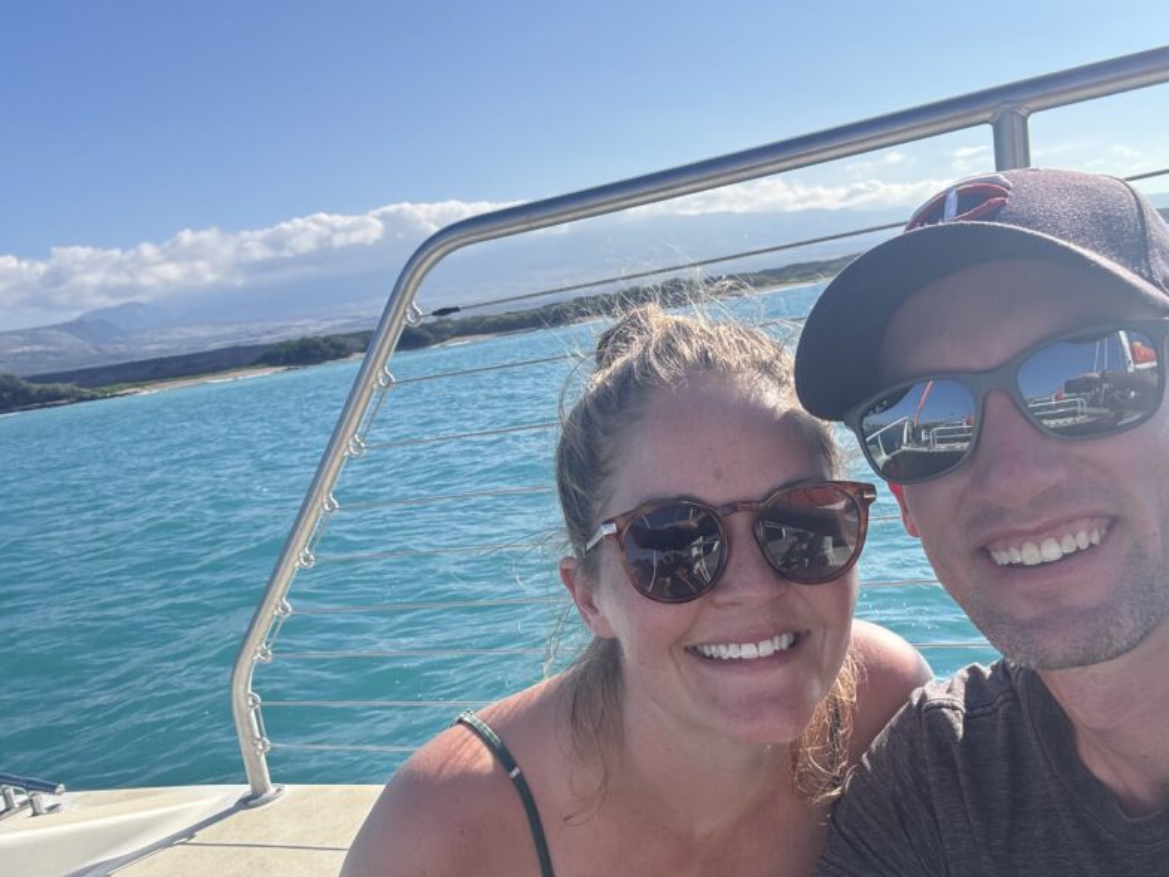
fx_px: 1013
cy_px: 543
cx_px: 545
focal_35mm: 30
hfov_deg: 59.9
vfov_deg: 46.4
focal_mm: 2.69
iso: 25
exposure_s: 1/818
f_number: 1.9
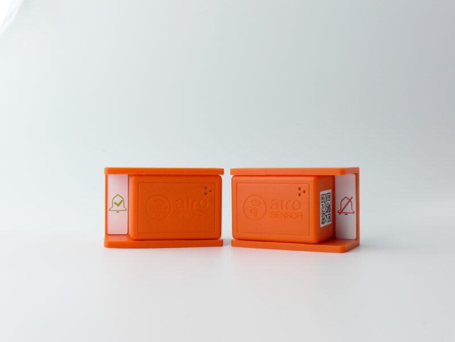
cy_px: 171
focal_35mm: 48
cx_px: 228
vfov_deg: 30.3
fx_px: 631
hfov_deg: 39.7
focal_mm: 10.2
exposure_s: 1/100
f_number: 5.6
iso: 80
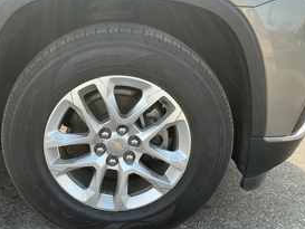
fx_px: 361
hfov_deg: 45.3
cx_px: 113
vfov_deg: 35.2
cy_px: 121
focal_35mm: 41
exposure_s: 1/266
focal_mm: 3
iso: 25
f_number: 1.8
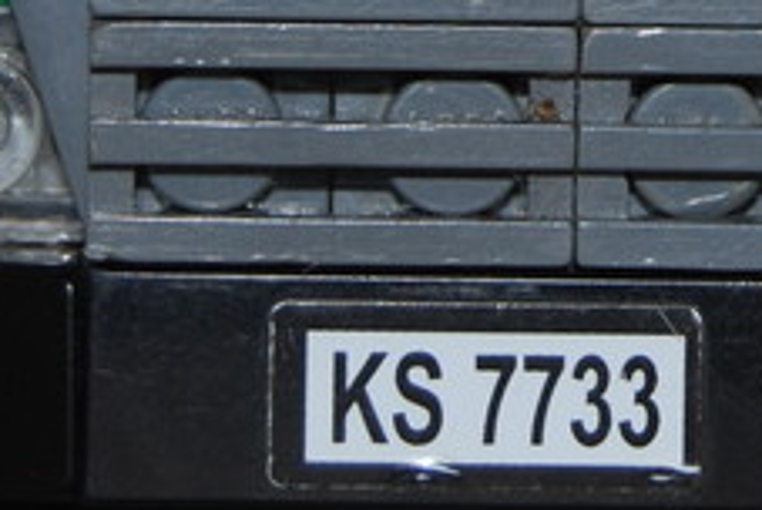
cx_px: 708
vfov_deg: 4.2
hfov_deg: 6.3
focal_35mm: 327
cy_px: -339
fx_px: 6930
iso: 200
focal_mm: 55
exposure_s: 1/60
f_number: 5.6
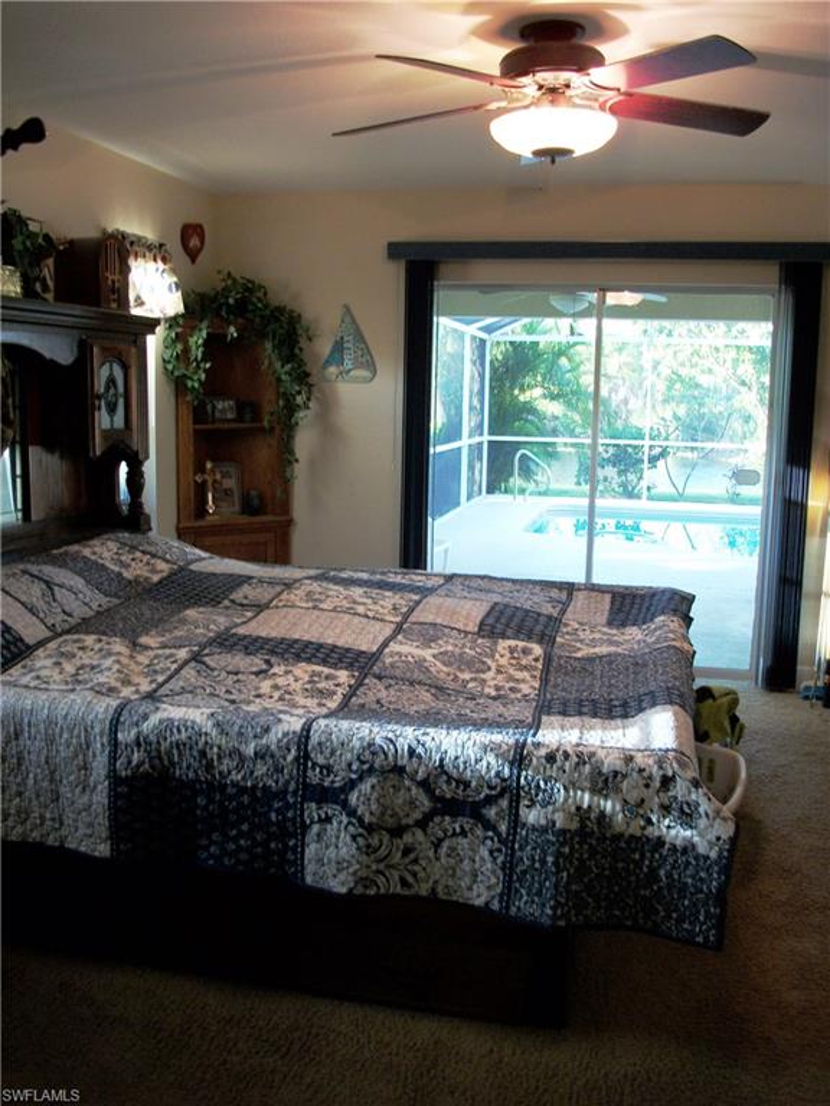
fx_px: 1023
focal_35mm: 32
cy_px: 553
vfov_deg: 56.8
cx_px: 415
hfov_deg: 44.2
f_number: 2.9
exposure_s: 1/30
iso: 128
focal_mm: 5.7
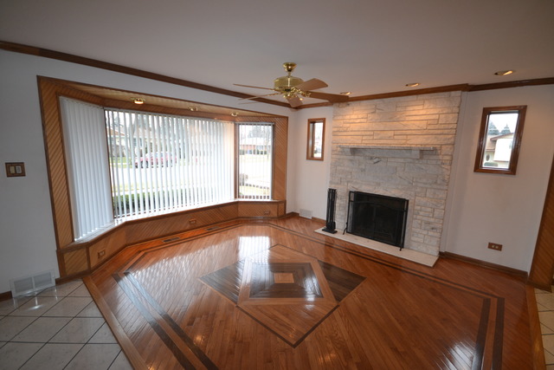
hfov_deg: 100.4
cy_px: 185
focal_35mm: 15
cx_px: 277
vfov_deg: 77.4
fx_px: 231
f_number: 4
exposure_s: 1/60
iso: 720
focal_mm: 10
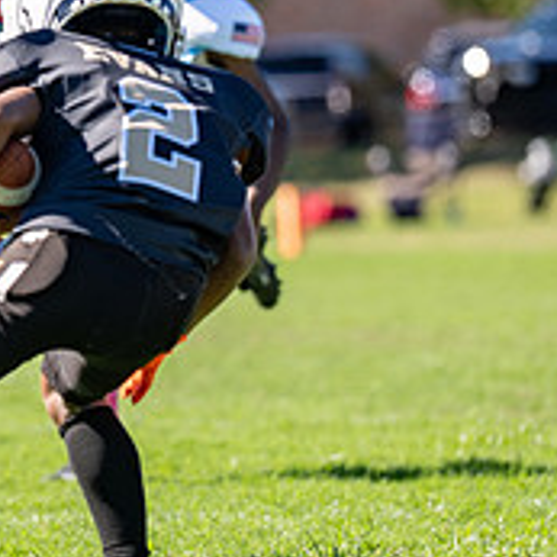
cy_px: 136
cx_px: -218
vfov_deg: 3.7
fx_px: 8720
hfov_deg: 3.6
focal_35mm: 479
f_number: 2.8
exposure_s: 1/2000
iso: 100
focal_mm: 142
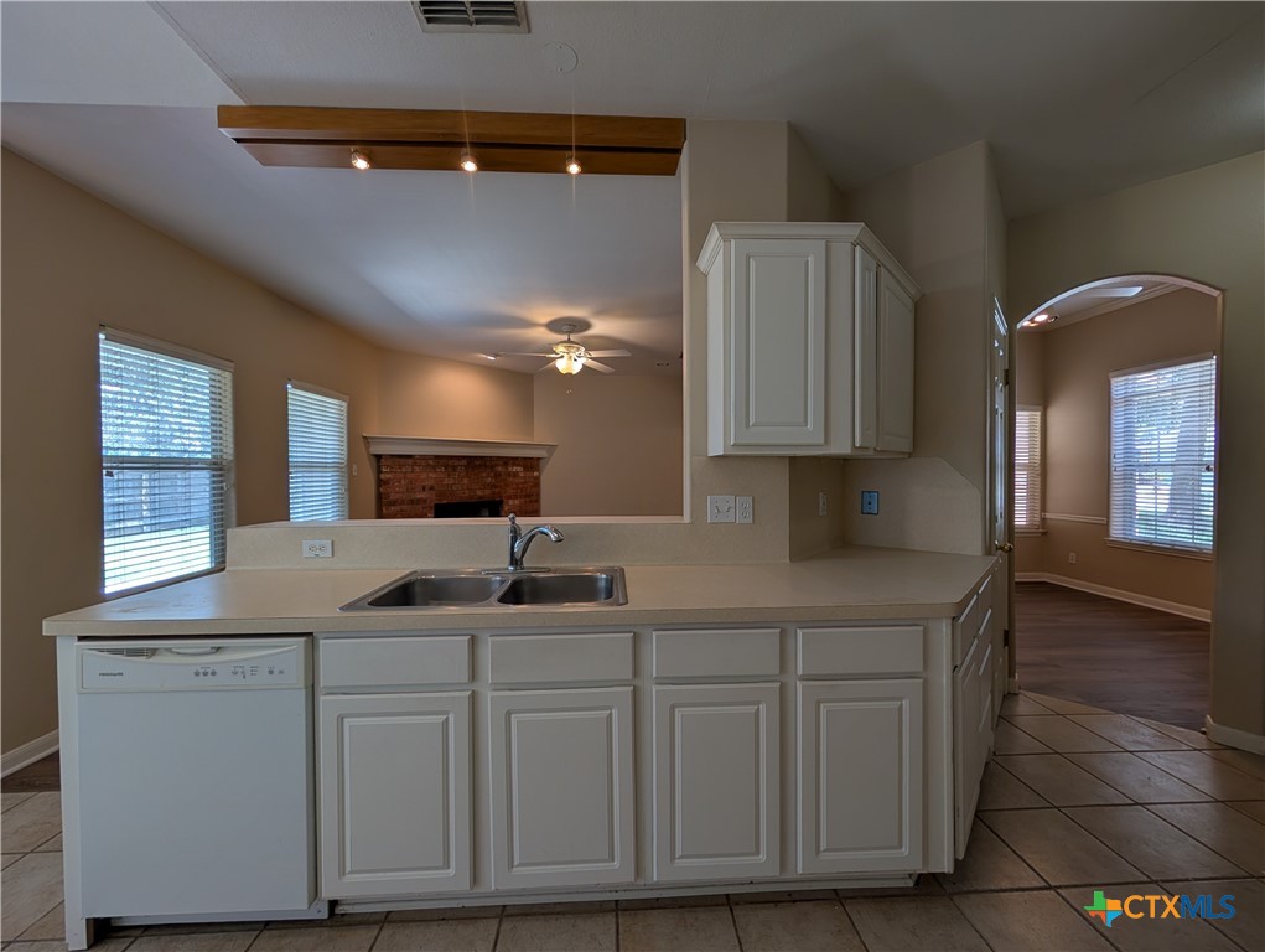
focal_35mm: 12
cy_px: 476
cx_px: 632
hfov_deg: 110.5
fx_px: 439
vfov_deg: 94.6
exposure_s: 1/120
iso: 69
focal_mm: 2.02
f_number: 1.7
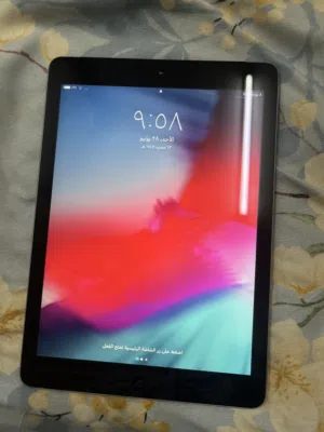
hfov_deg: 53.1
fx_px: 324
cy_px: 216
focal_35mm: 26
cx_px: 162
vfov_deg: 67.3
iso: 125
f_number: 1.6
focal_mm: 5.1
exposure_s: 1/100
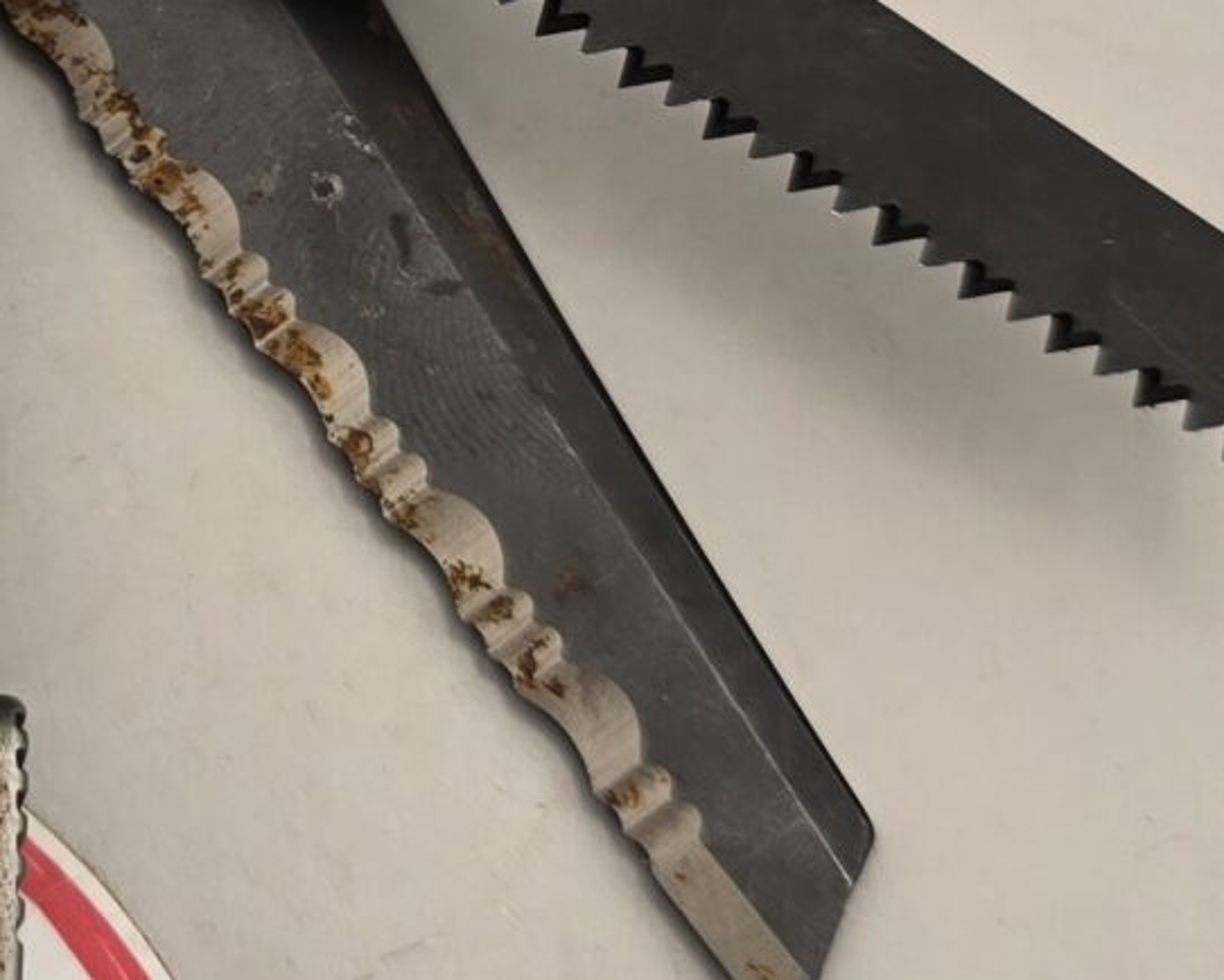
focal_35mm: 106
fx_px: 3841
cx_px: -397
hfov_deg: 17.0
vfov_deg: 13.9
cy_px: -330
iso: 32
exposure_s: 1/180
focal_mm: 6.3
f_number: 1.7
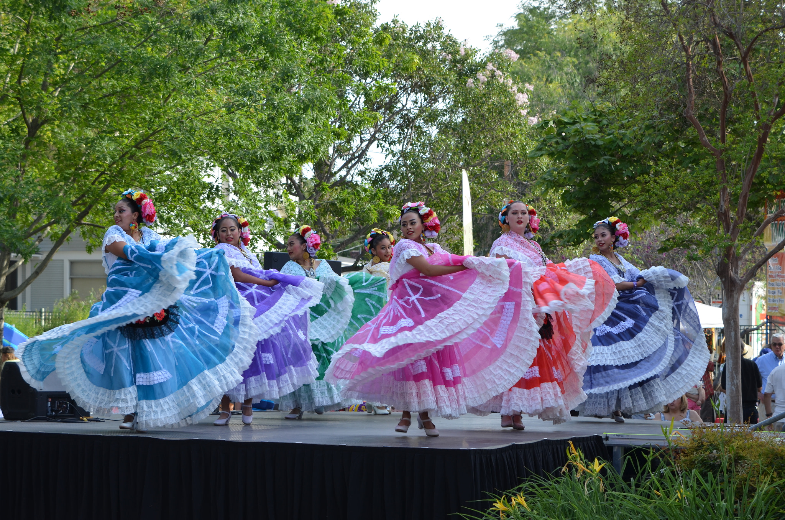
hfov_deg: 16.1
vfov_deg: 10.7
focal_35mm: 128
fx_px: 2774
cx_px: 392
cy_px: 260
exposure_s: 1/160
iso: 200
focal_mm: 85
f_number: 6.3
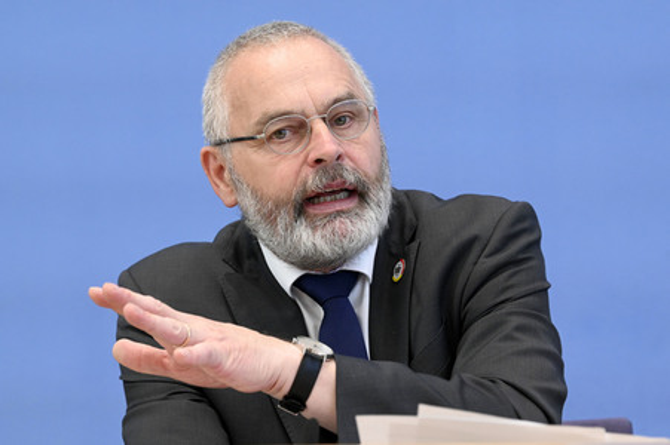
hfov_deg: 20.0
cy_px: 222
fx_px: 1897
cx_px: 335
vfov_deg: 13.4
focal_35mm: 102
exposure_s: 1/640
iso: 5000
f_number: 5.6
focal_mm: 102
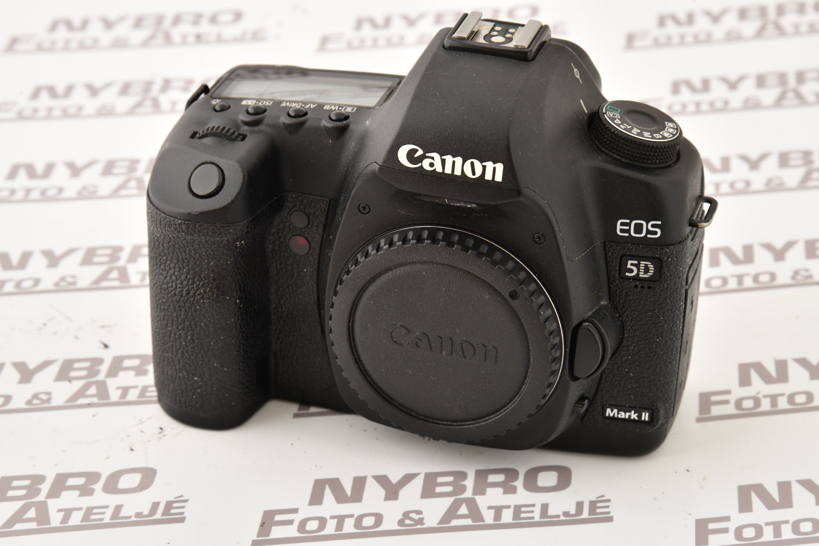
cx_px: 410
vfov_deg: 11.4
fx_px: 2730
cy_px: 273
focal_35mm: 120
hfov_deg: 17.1
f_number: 14
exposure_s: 1/160
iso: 1600
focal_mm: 120
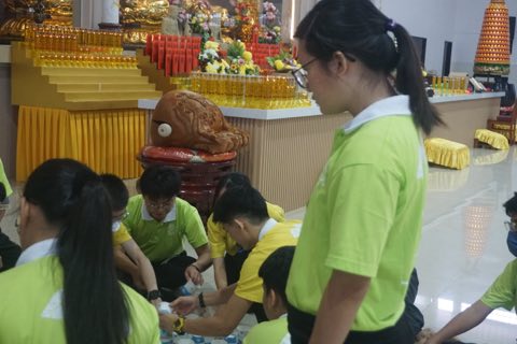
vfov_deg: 26.5
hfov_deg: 38.9
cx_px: 258
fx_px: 732
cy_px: 172
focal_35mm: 51
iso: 1600
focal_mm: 34
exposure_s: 1/160
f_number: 5
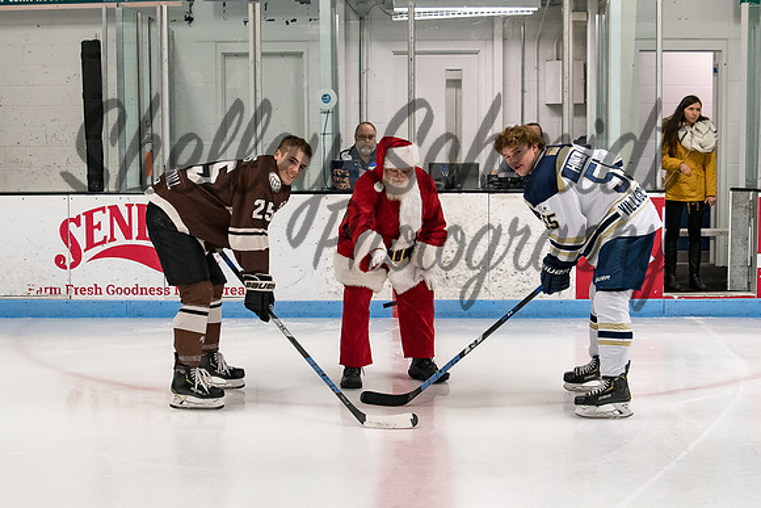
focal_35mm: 56
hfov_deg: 35.9
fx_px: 1174
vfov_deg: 24.4
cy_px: 225
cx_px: 376
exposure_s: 1/250
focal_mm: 28
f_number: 5
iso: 1600
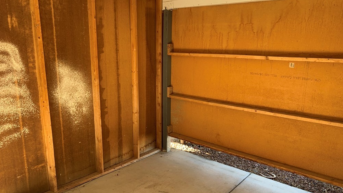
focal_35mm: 29
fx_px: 264
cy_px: 108
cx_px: 170
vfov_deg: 40.1
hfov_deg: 66.1
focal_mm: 4.25
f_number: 1.8
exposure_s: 1/122
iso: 40
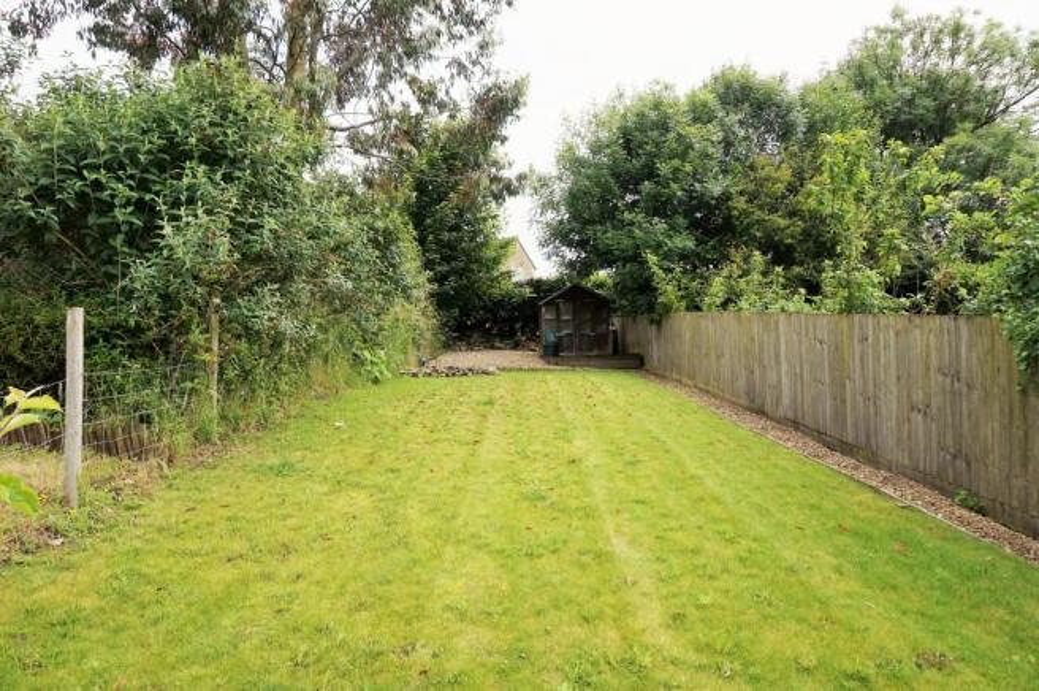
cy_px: 346
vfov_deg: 53.0
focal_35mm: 24
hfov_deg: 73.8
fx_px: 692
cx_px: 520
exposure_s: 1/320
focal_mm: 16
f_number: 9
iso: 320
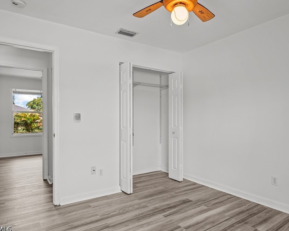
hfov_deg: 72.6
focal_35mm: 23
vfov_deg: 60.9
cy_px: 117
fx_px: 197
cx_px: 150
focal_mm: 20
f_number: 8
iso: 320
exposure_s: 1/15
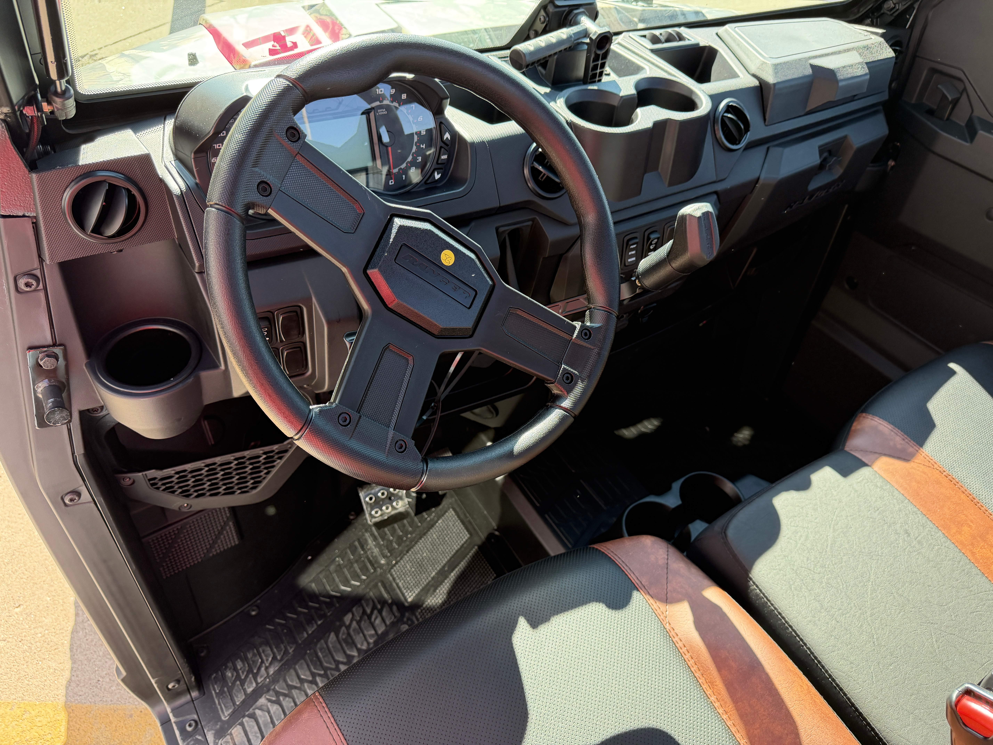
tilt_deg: -44.3
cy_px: 372
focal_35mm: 24
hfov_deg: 71.6
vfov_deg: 56.8
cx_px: 496
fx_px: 688
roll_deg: -9.3
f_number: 1.78
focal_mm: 6.76
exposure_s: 1/229
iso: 160
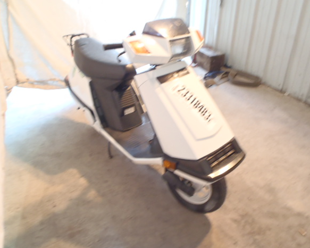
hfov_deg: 58.7
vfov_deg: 48.5
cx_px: 145
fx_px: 275
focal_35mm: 30
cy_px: 121
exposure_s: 1/8
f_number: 3.5
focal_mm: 5
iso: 200
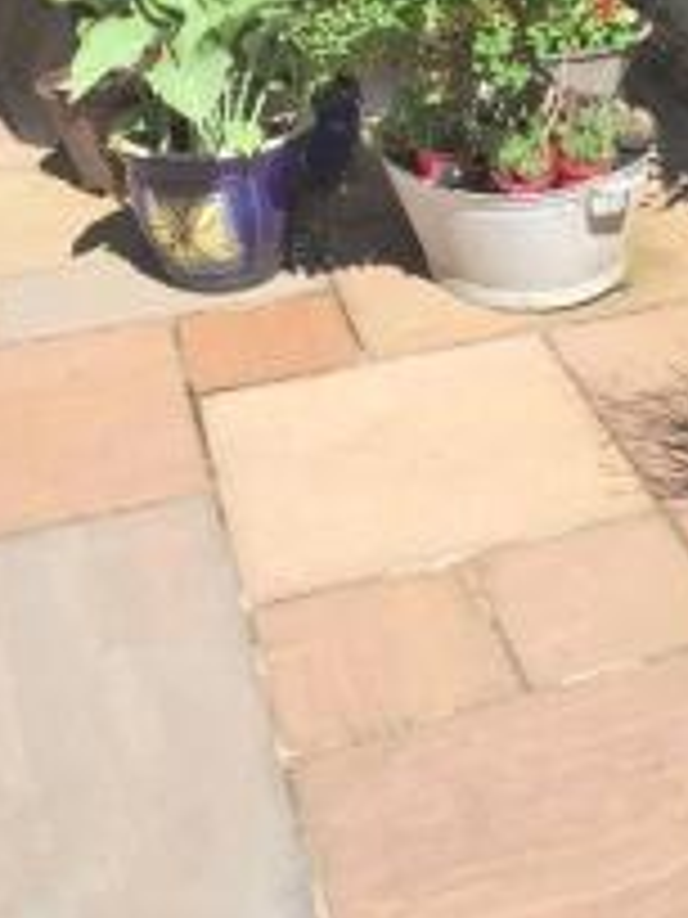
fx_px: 1643
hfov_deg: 23.1
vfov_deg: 29.5
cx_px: 616
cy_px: 38
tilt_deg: -19.1
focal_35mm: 62
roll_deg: +1.2
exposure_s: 1/1466
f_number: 2.2
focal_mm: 4.15
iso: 32
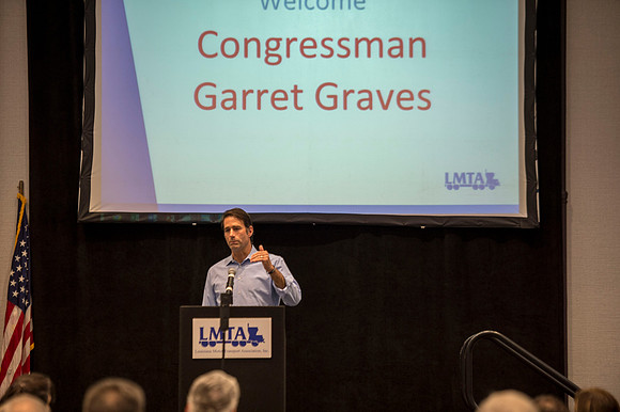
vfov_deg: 9.1
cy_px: 206
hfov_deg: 13.7
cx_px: 310
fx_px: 2582
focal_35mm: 150
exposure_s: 1/160
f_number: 2.8
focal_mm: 150
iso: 1250
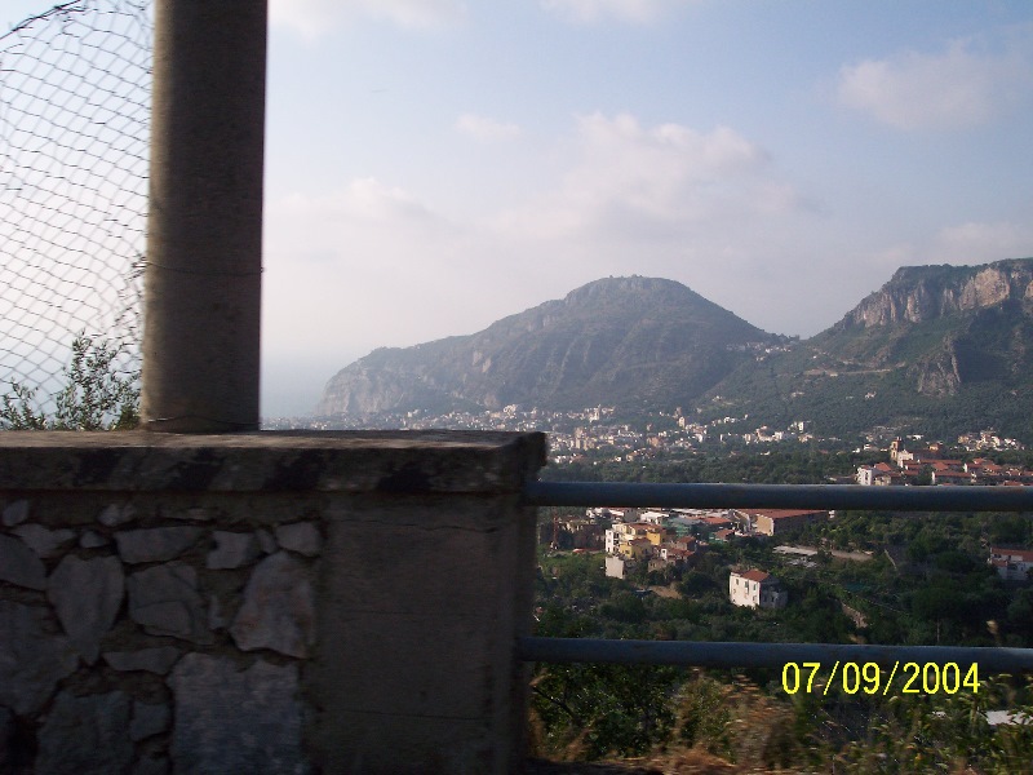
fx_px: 1134
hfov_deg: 49.0
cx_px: 516
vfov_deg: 37.7
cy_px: 388
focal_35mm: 38
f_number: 4.8
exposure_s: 1/700
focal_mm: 8
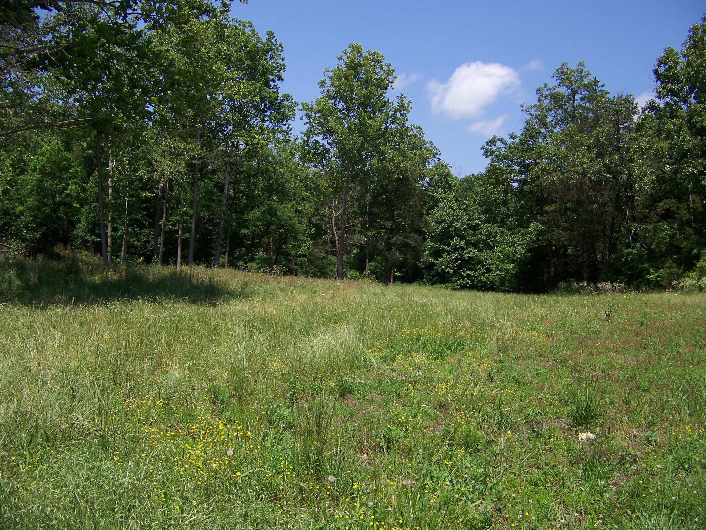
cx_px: 353
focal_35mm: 36
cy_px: 265
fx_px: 734
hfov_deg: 51.4
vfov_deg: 39.7
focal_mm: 5.85
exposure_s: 1/1000
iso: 64
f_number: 2.8
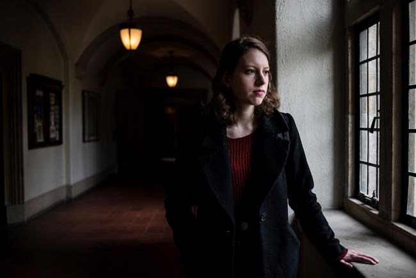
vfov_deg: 37.9
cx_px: 208
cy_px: 139
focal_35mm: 35
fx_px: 405
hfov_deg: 54.4
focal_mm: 35
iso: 800
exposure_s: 1/640
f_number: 3.2
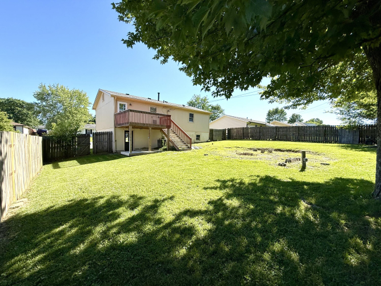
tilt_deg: -0.3
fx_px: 154
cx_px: 190
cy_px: 143
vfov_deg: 85.7
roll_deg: -0.9
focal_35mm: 14
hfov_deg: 102.1
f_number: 2.2
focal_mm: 2.22
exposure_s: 1/1145
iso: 50
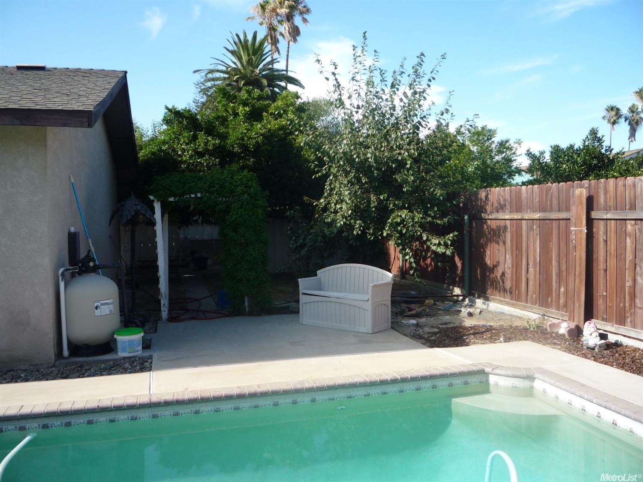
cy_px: 241
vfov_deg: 46.8
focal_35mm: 30
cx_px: 322
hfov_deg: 60.0
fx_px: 557
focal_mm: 5.2
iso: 100
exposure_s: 1/250
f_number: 4
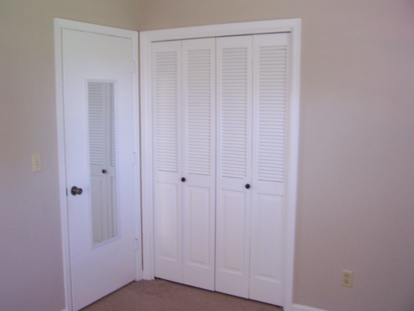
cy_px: 156
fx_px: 454
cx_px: 207
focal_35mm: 38
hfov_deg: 49.0
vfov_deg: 37.7
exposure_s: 1/25
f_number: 2.8
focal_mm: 6.3
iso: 140
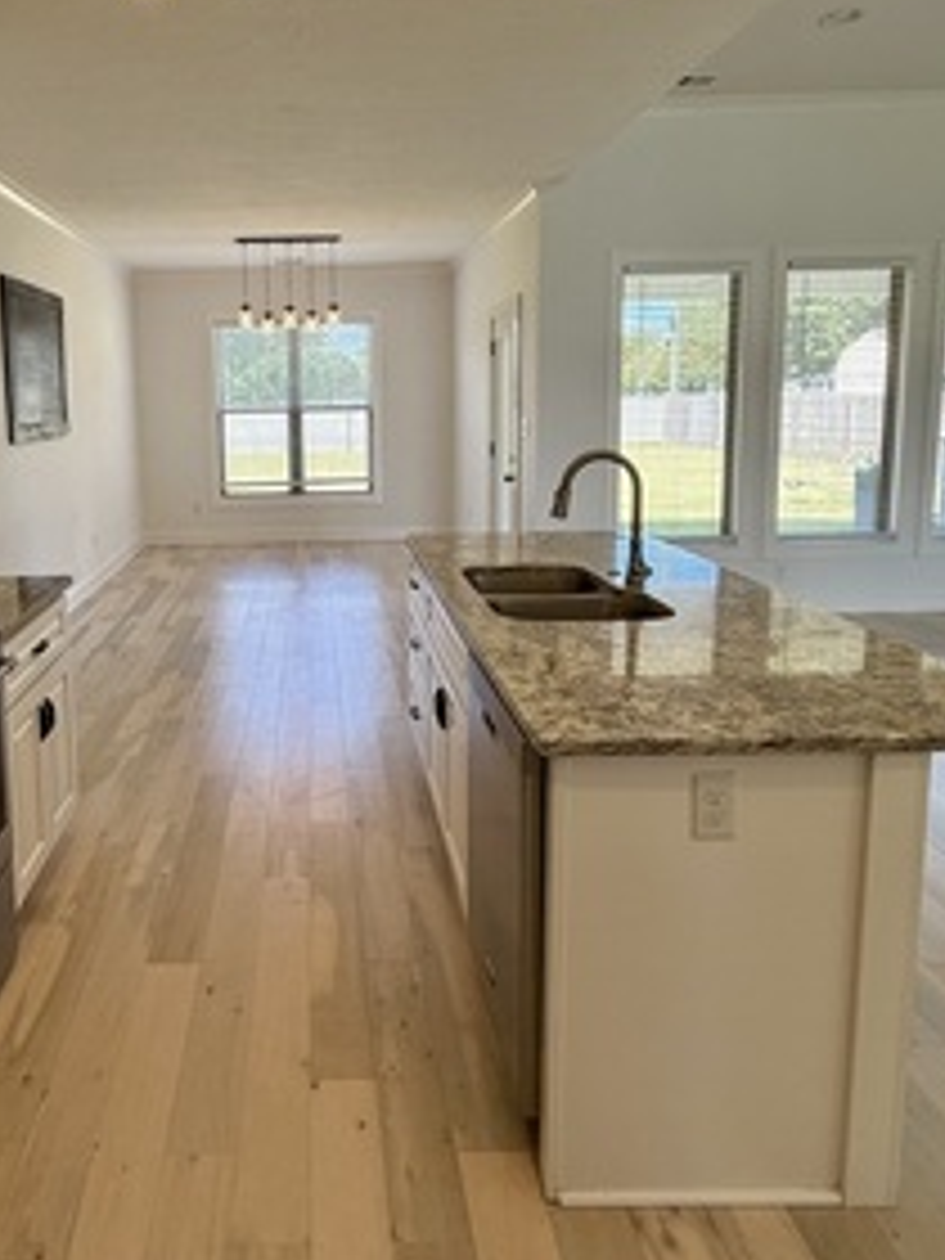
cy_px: 522
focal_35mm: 25
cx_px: 304
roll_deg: +1.4
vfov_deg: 68.9
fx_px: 910
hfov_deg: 53.6
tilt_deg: -6.9
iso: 64
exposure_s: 1/123
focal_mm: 2.22
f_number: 2.2
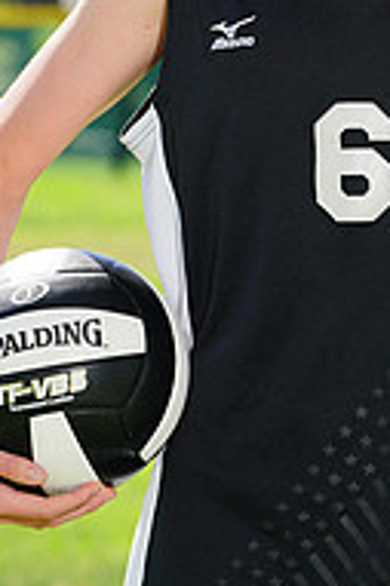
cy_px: -101
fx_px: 11330
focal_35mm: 696
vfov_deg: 3.0
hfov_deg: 2.0
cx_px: 301
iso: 200
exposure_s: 1/200
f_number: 10
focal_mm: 229
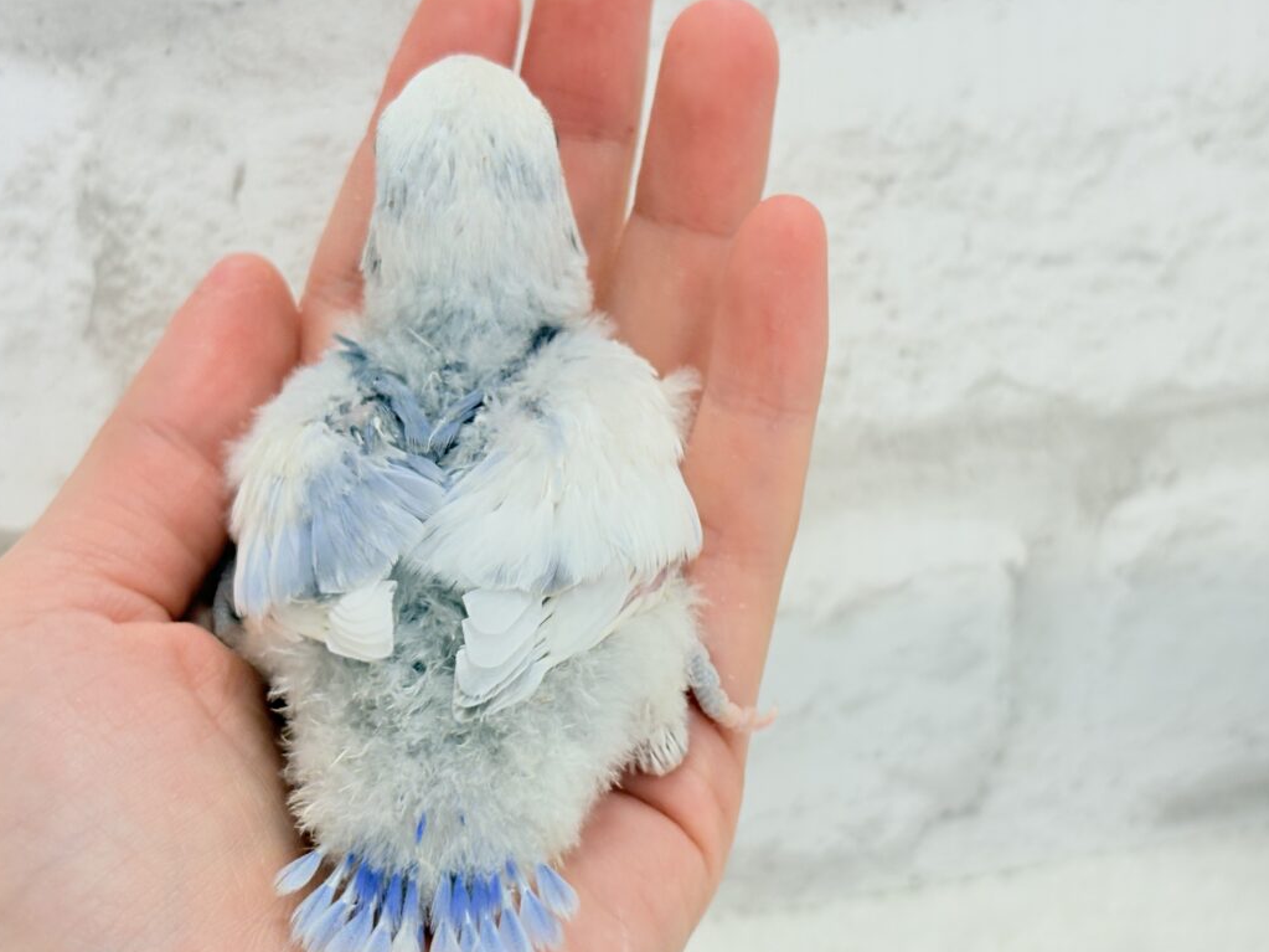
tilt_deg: -17.7
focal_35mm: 61
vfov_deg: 24.0
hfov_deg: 31.7
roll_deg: +2.2
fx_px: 2236
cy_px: 528
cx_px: 650
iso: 64
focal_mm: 5.96
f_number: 1.6
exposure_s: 1/100
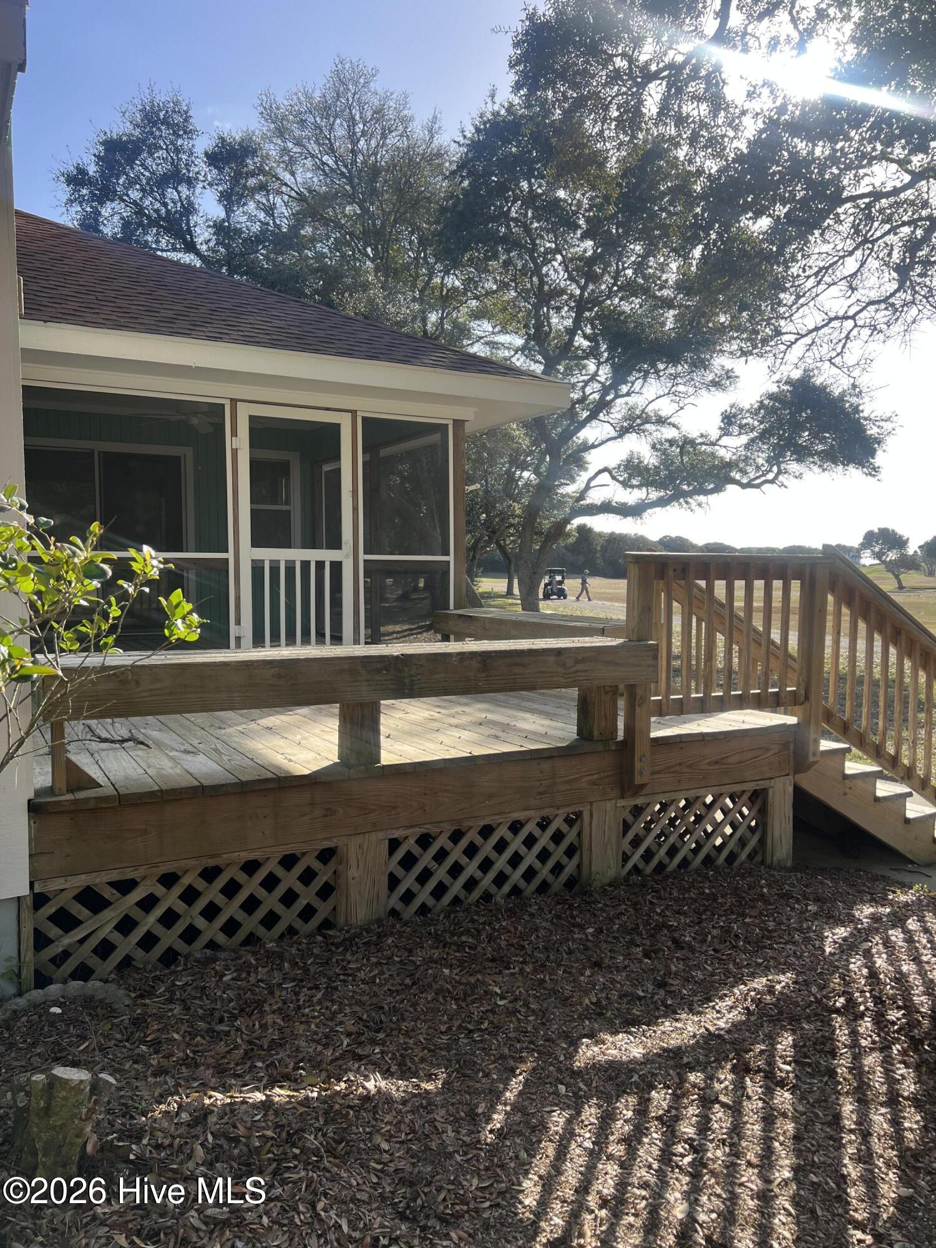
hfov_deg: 53.1
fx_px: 937
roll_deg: -0.3
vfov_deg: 67.3
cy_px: 624
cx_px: 468
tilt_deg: -2.5
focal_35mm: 26
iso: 50
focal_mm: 5.7
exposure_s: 1/1344
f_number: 1.5
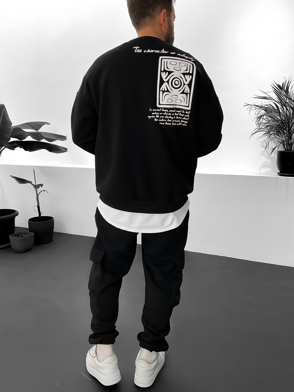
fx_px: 328
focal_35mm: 29
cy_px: 196
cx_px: 147
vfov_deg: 61.7
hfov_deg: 48.2
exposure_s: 1/100
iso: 64
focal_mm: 3
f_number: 1.8
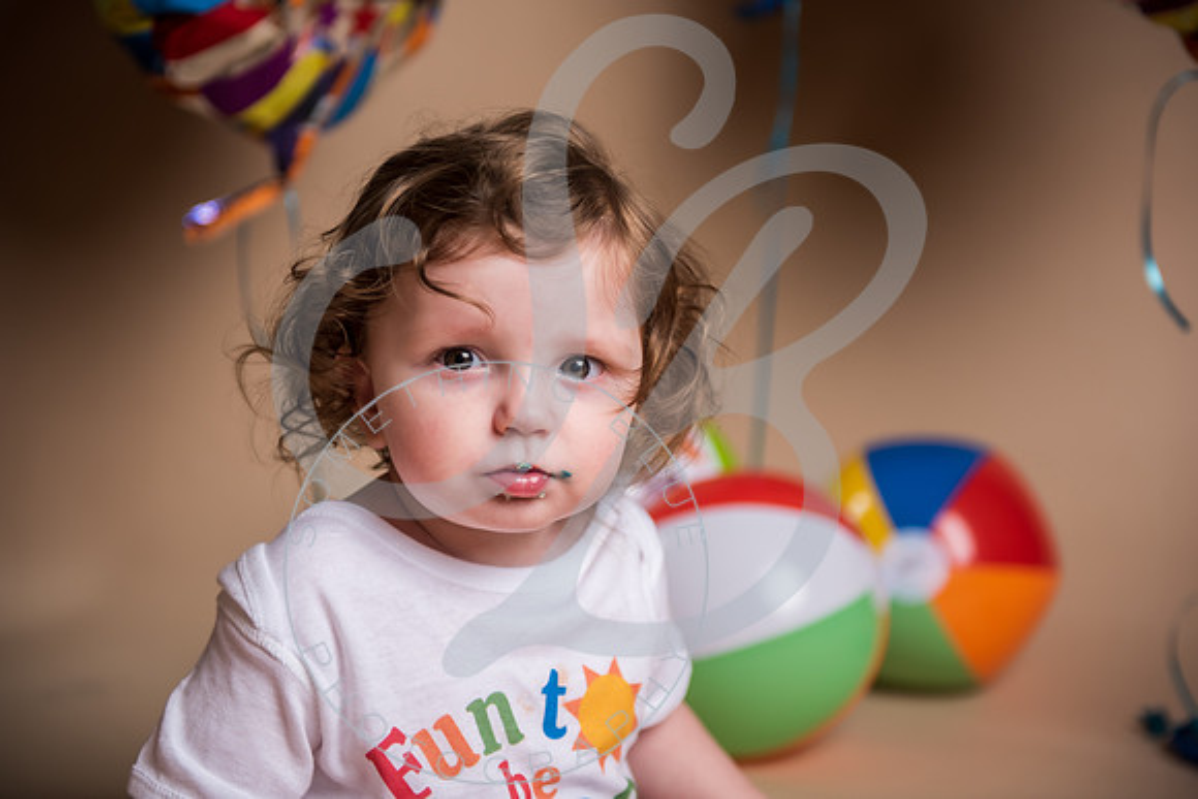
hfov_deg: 32.4
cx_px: 599
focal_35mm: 62
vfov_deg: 21.9
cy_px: 400
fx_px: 2064
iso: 125
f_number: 2.8
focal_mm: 62
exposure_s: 1/125
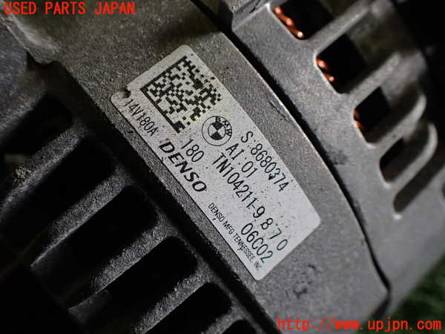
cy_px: 167
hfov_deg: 60.0
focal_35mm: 30
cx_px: 222
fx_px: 386
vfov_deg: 46.8
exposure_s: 1/125
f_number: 2.3
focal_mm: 5.4
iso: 320
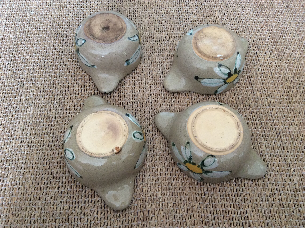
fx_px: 282
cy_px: 114
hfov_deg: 56.9
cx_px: 152
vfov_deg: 44.1
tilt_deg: -63.0
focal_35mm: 32
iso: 125
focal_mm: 3.3
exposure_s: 1/25
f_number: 2.4
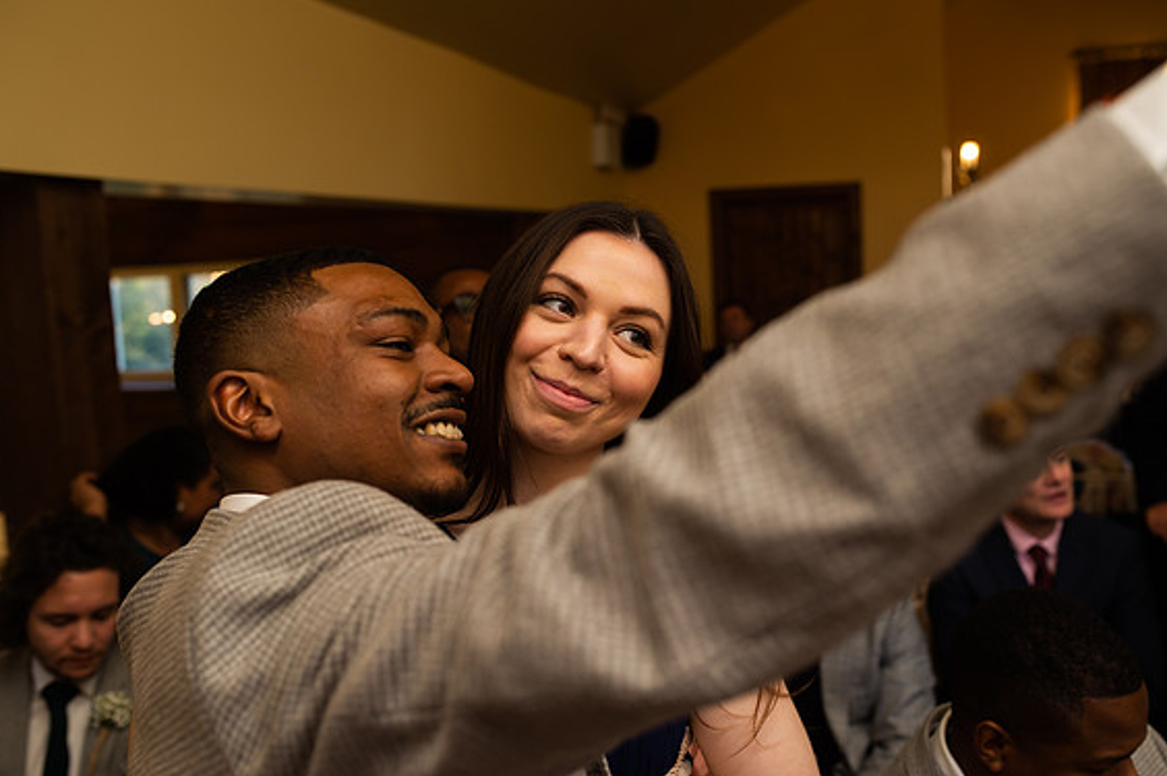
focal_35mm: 36
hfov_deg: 53.2
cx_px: 586
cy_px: 395
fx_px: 1166
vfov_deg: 36.8
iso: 250
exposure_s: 1/80
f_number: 4
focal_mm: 35
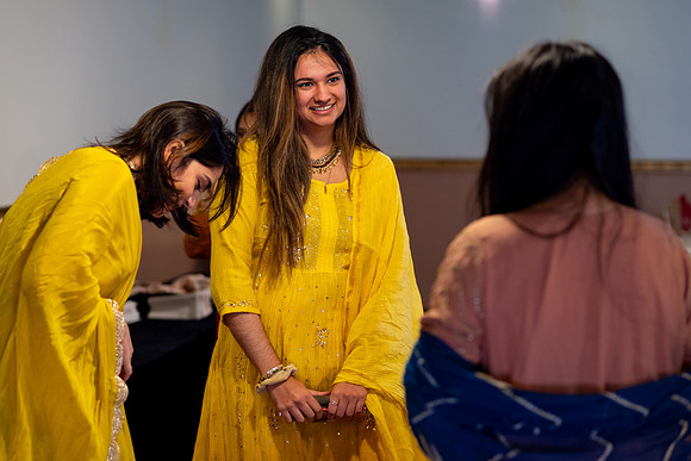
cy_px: 230
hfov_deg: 23.9
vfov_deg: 16.1
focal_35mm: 85
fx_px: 1632
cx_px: 346
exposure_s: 1/160
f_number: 2.8
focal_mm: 85
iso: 1000
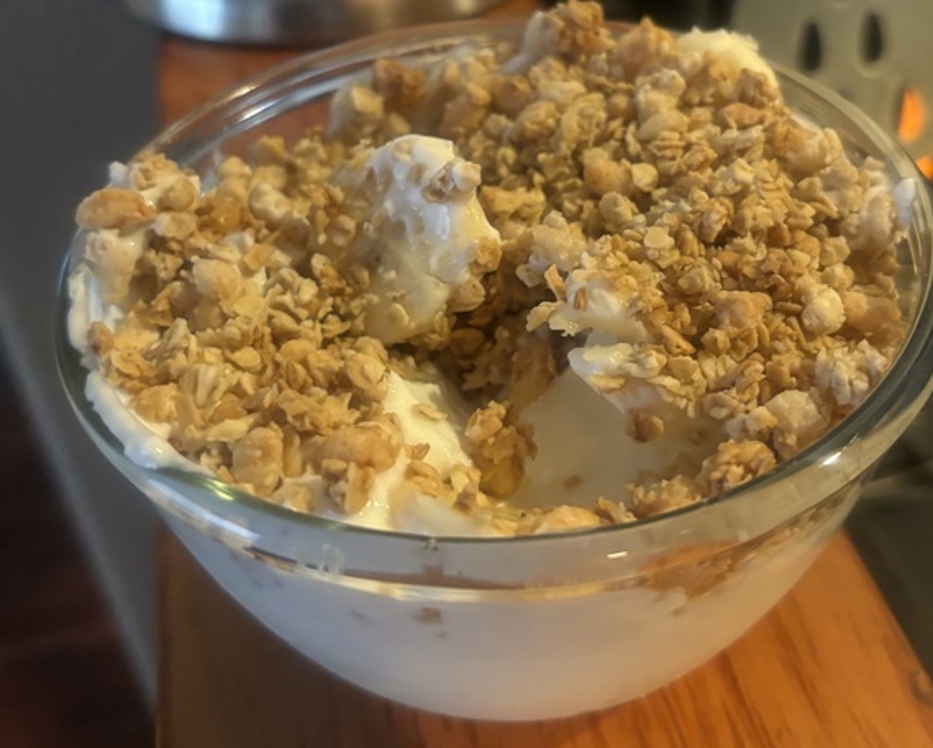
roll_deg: +3.9
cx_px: 512
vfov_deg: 36.0
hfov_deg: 44.7
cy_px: 223
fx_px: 1133
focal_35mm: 41
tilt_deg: -37.1
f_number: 1.6
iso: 500
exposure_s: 1/30
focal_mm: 5.96
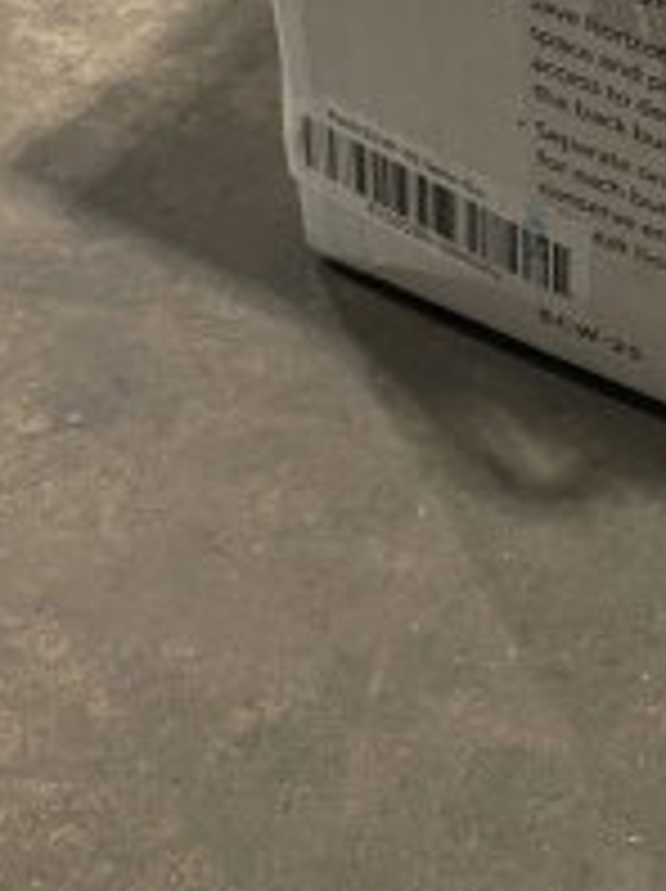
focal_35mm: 107
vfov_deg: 17.7
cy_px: -92
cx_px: 1215
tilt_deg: -38.6
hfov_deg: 12.5
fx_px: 2751
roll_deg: -7.8
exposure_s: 1/62
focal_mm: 4.2
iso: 125
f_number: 1.6
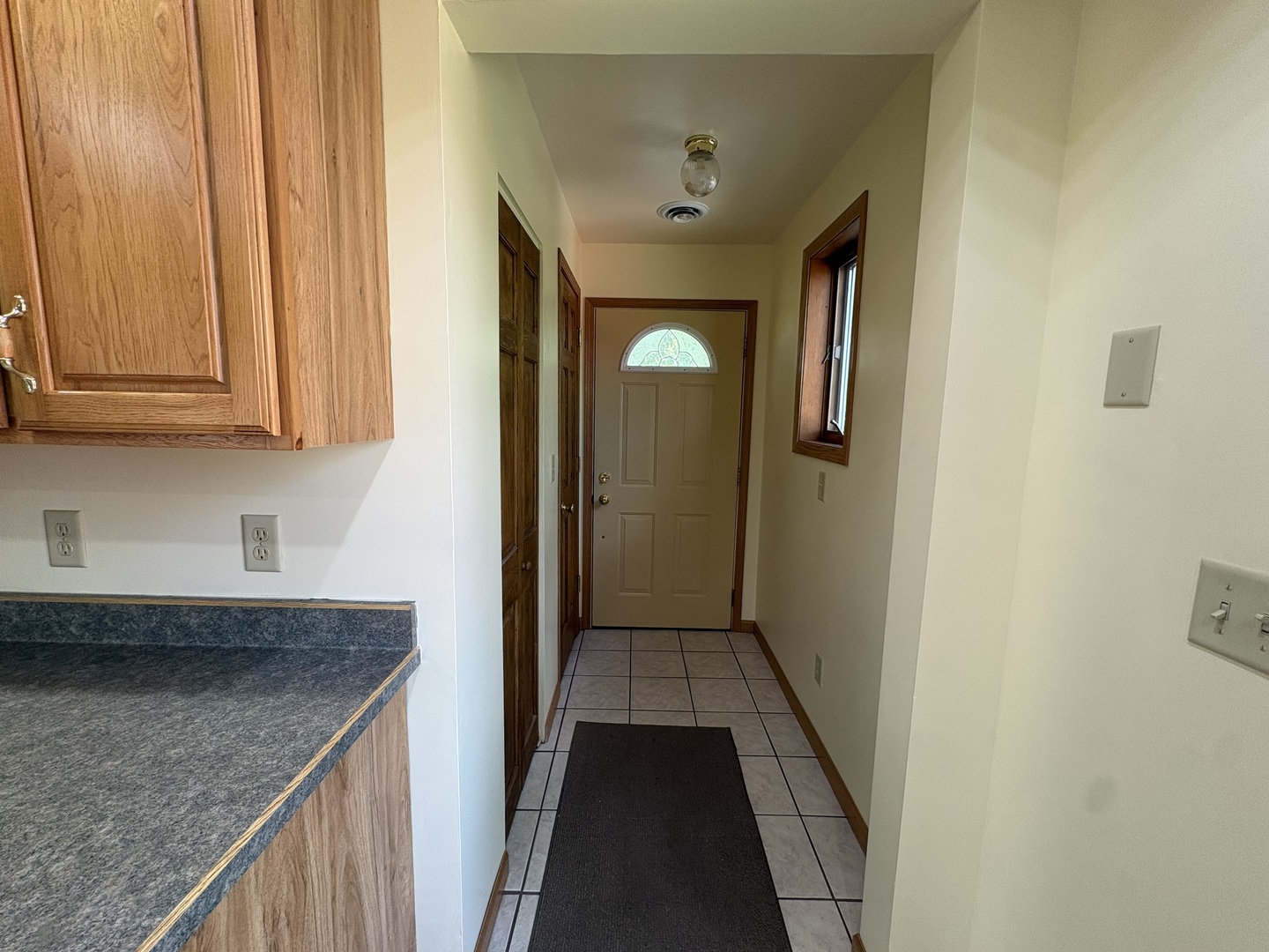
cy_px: 476
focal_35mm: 14
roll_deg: -0.8
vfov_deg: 85.7
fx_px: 513
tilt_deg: -6.6
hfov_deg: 102.1
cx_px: 634
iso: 125
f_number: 2.2
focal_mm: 2.22
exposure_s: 1/60
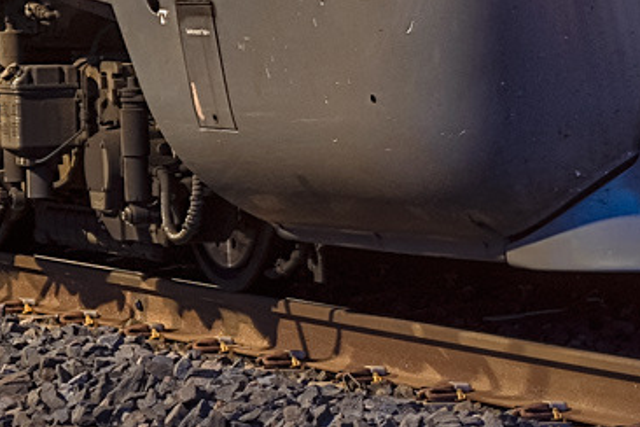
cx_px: 21
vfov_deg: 5.2
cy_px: -410
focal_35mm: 262
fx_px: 4657
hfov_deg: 7.8
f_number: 6.3
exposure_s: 4
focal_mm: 50
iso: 100
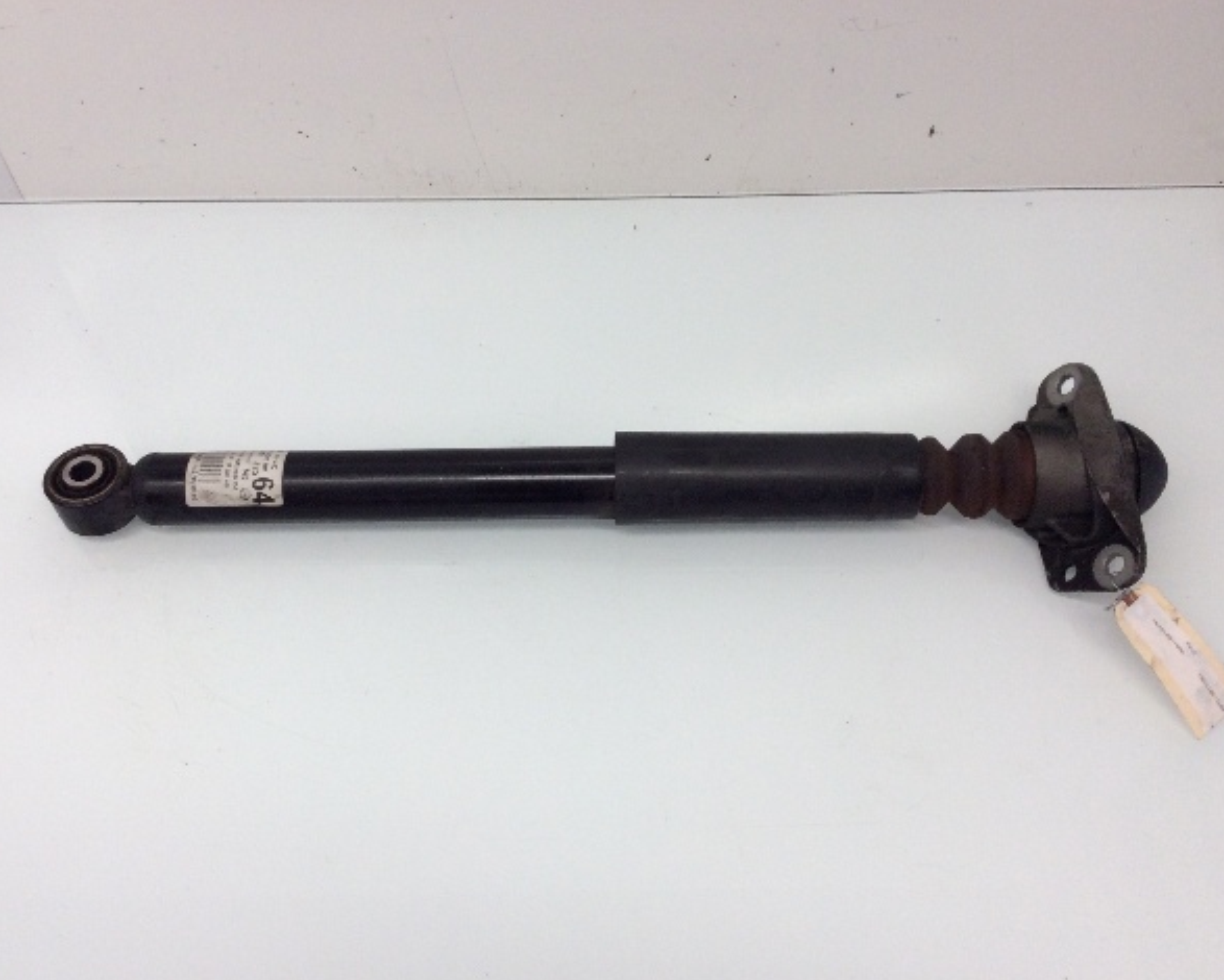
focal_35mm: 34
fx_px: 1232
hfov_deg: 52.8
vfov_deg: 43.4
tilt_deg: -55.5
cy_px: 494
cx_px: 590
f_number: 2.4
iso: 64
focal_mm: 3.3
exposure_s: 1/120
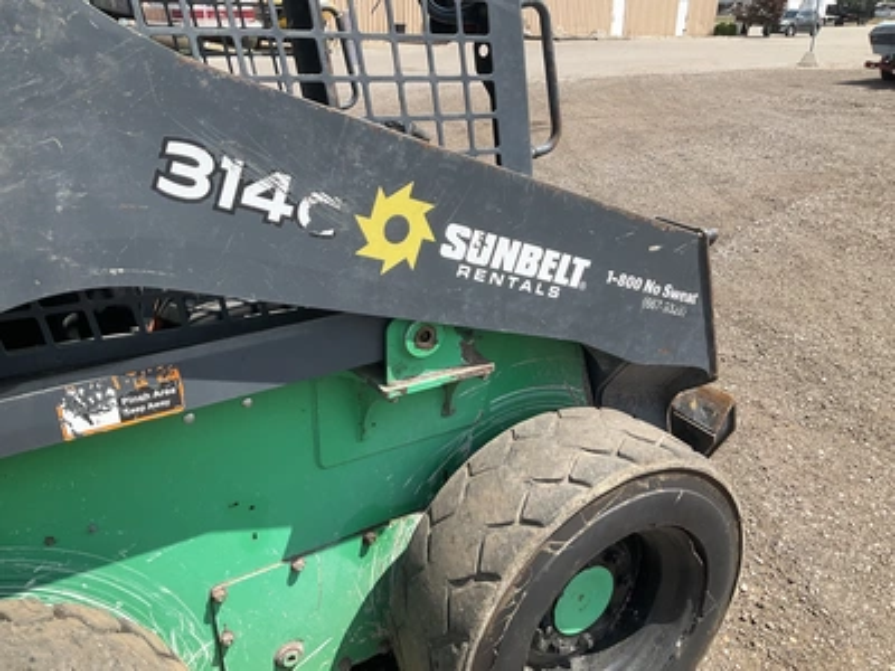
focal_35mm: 29
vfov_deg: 48.2
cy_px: 336
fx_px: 750
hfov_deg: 61.7
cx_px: 448
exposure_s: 1/997
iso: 25
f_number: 1.8
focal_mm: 3
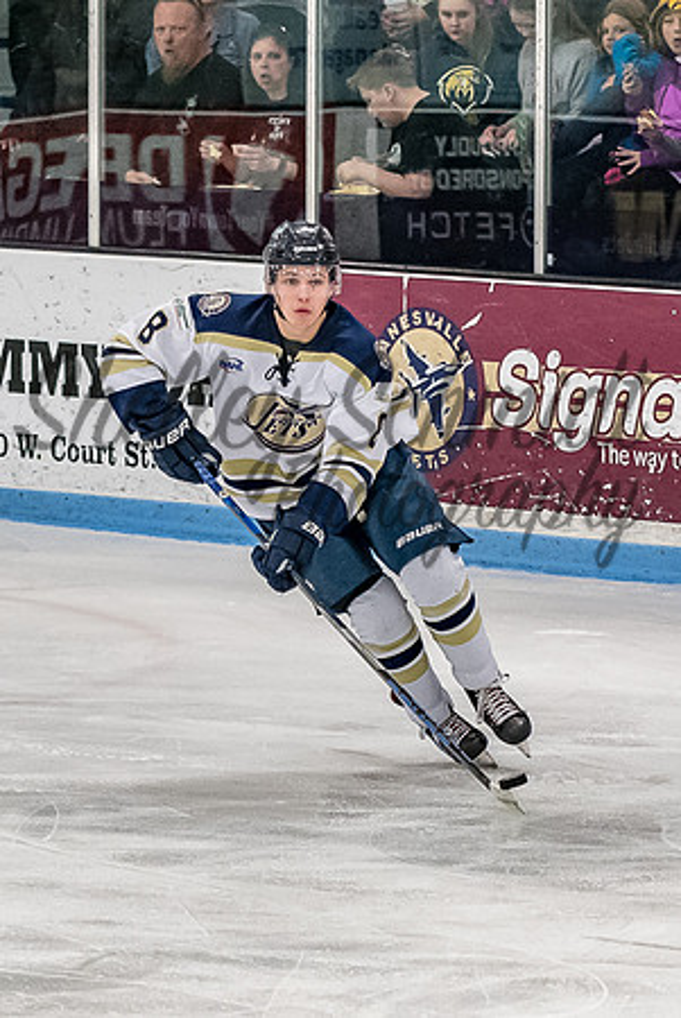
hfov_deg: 3.2
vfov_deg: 4.8
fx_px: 12193
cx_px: 404
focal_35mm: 431
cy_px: 531
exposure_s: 1/800
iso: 2000
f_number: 3.2
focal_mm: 120
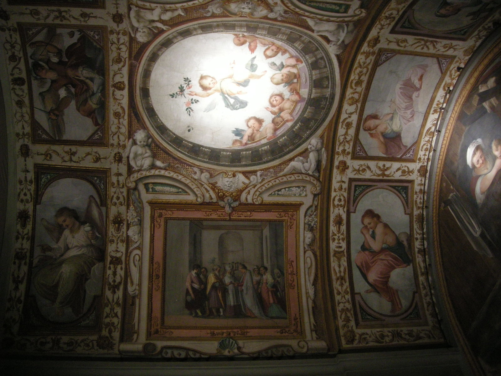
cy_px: 188
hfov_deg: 51.4
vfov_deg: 39.7
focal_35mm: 36
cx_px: 250
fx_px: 521
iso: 400
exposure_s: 1/23.5
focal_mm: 7.5
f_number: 2.7
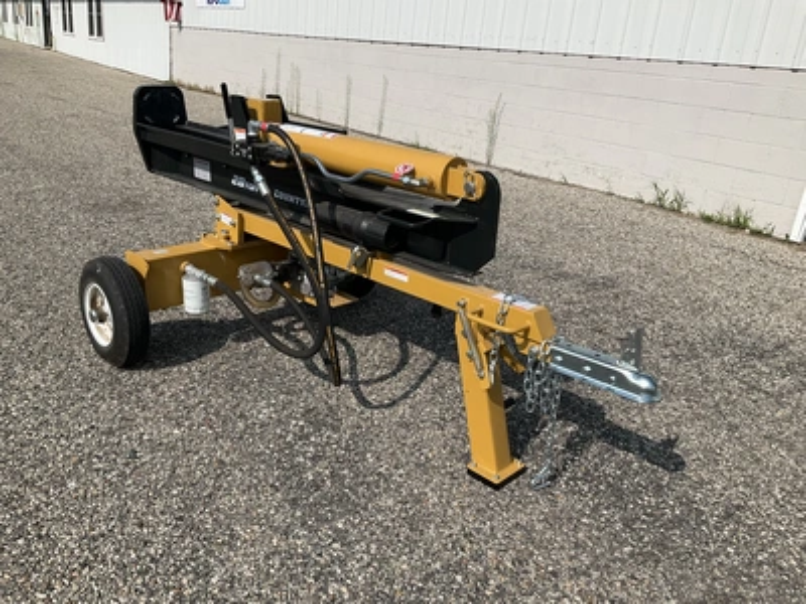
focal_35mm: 29
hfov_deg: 61.7
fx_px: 675
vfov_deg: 48.2
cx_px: 403
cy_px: 302
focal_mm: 3
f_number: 1.8
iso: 25
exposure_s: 1/3322
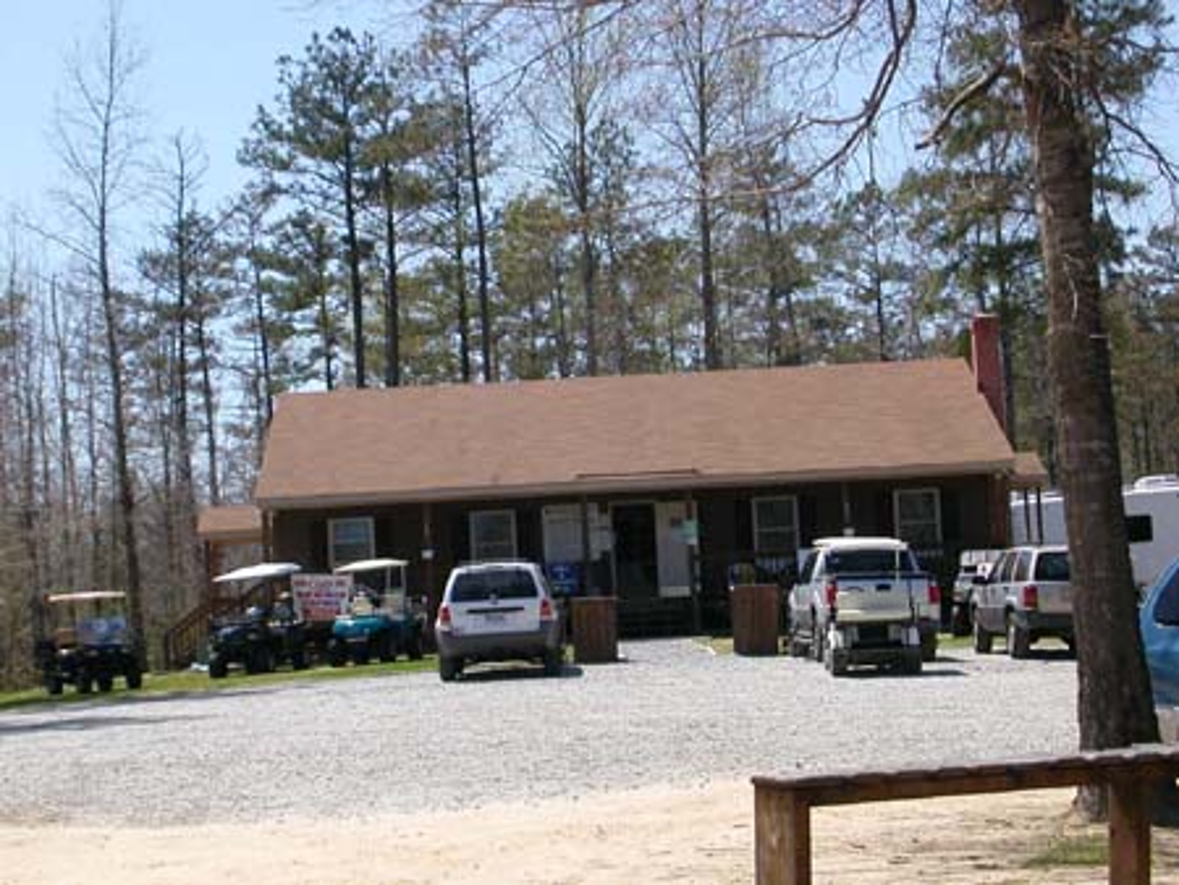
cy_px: 442
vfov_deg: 17.0
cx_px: 590
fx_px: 2965
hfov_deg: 22.5
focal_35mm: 87
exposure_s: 1/634
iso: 100
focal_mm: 13.3
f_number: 4.3
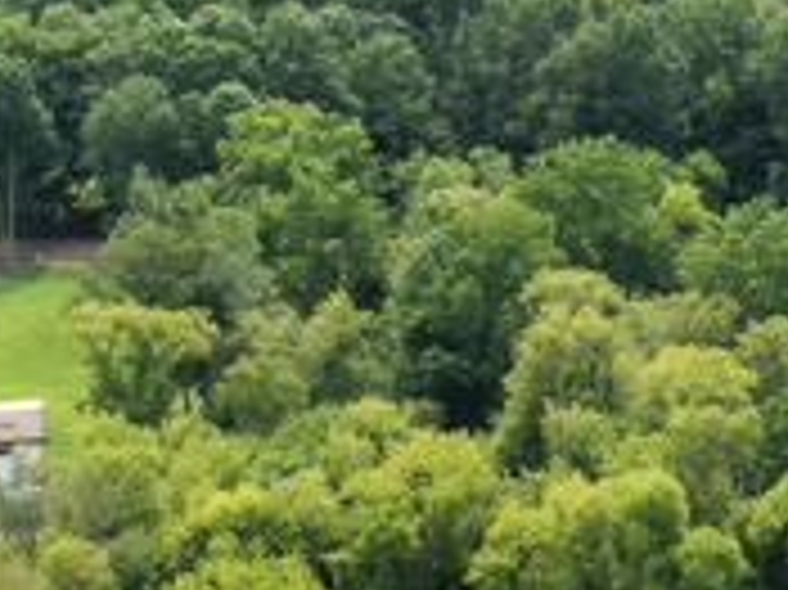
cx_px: 1333
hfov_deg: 11.3
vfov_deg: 8.9
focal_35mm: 165
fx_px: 3753
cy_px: 534
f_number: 8
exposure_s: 1/160
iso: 110
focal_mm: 12.29
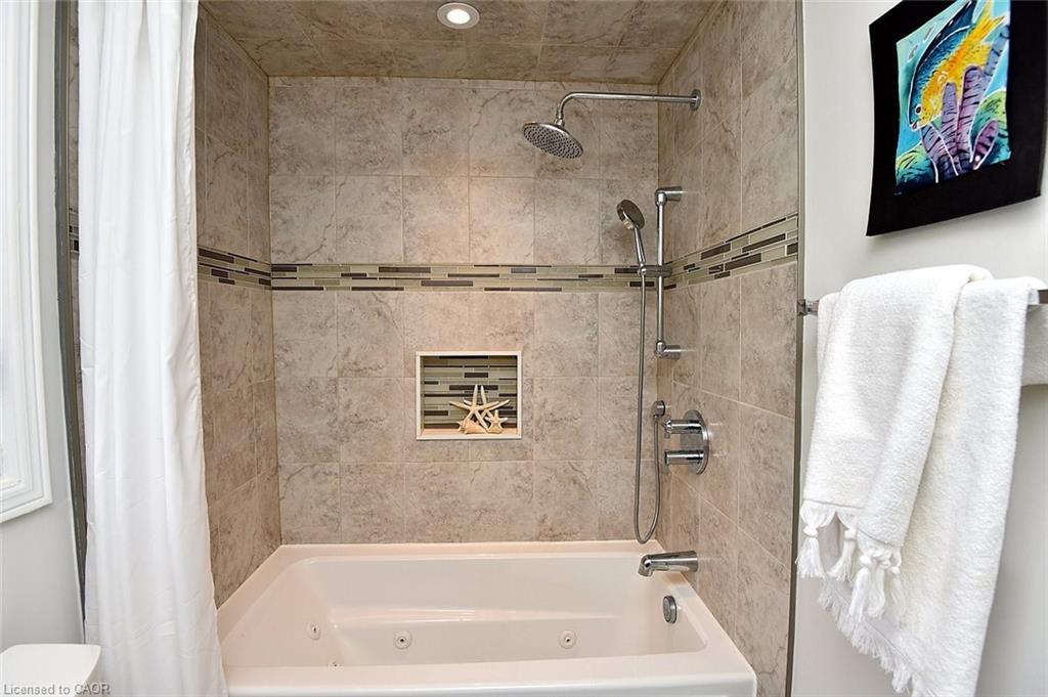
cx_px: 524
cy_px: 348
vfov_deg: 73.7
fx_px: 465
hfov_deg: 96.8
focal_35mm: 16
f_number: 6.3
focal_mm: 16
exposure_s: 1/200
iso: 500
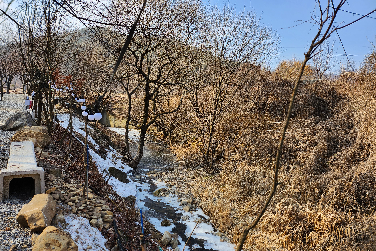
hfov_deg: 71.5
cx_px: 188
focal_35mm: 25
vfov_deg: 51.3
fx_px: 261
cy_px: 131
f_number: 1.8
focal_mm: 5
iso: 50
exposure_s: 1/1325
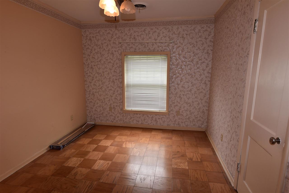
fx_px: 161
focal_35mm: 20
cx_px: 144
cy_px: 96
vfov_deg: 62.0
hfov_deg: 84.0
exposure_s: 1/60
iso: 1000
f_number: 8
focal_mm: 20
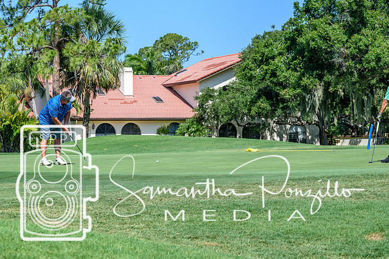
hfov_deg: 19.5
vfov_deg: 13.0
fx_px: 1135
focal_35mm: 105
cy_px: 130
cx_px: 194
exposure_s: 1/800
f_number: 7.1
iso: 200
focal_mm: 70
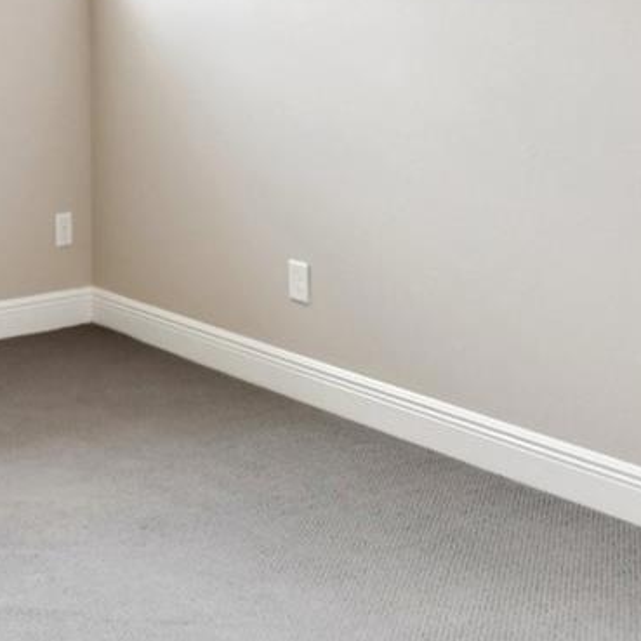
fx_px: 1236
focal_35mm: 59
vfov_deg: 27.5
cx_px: -90
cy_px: 12
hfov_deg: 26.4
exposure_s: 1/25
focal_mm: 16
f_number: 8
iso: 400
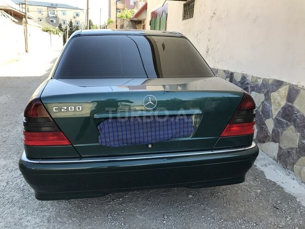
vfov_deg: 49.7
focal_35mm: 28
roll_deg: -2.4
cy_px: 114
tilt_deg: -15.5
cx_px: 152
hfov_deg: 63.4
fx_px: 247
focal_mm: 3.99
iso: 20
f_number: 1.8
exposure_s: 1/324
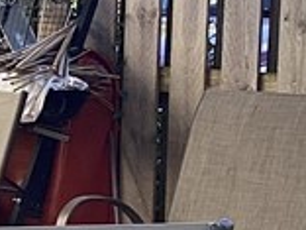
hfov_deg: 9.0
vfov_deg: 7.2
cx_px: -349
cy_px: 238
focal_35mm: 204
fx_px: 1803
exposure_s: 1/108
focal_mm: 3.3
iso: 25
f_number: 2.4
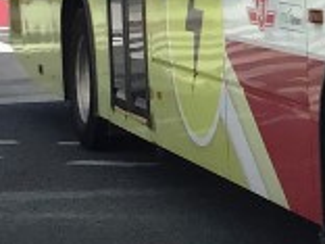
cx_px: 717
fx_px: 1906
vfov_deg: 7.3
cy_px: -58
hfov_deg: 9.0
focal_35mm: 203
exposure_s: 1/1567
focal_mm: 3.3
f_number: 2.4
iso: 25
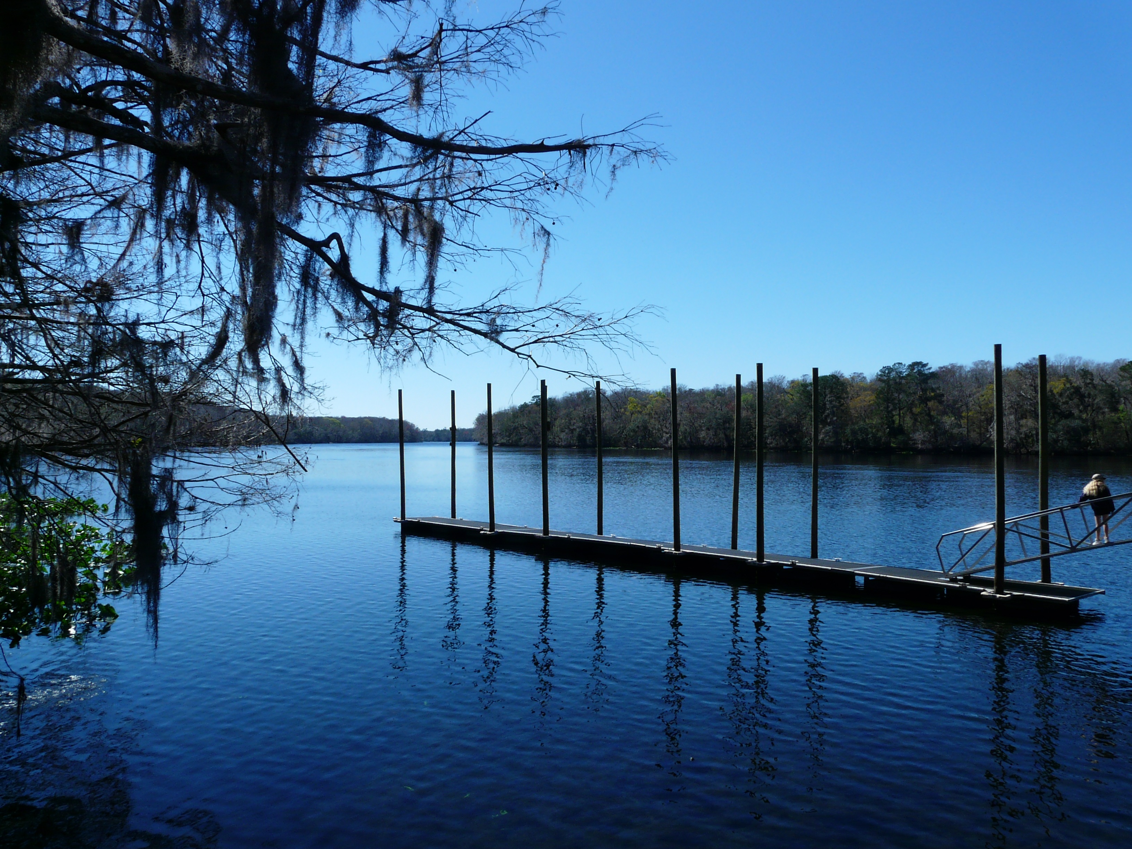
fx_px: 916
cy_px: 424
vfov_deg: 49.7
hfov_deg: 63.4
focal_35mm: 28
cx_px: 566
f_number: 7.1
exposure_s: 1/400
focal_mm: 4.6
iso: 100
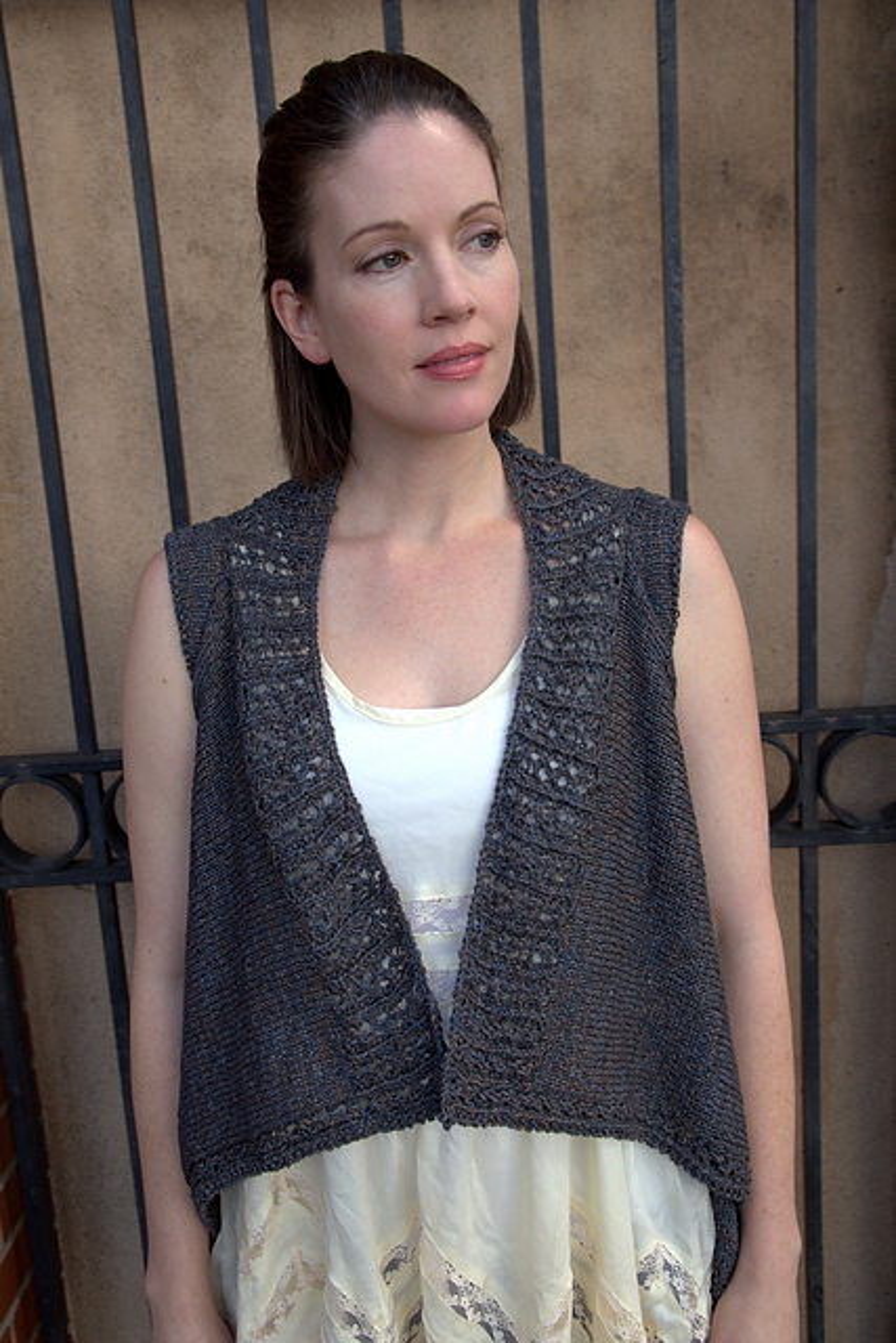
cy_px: 672
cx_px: 448
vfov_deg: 54.4
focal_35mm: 35
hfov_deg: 37.9
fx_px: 1306
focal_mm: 35
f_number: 11
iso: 1000
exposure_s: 1/60
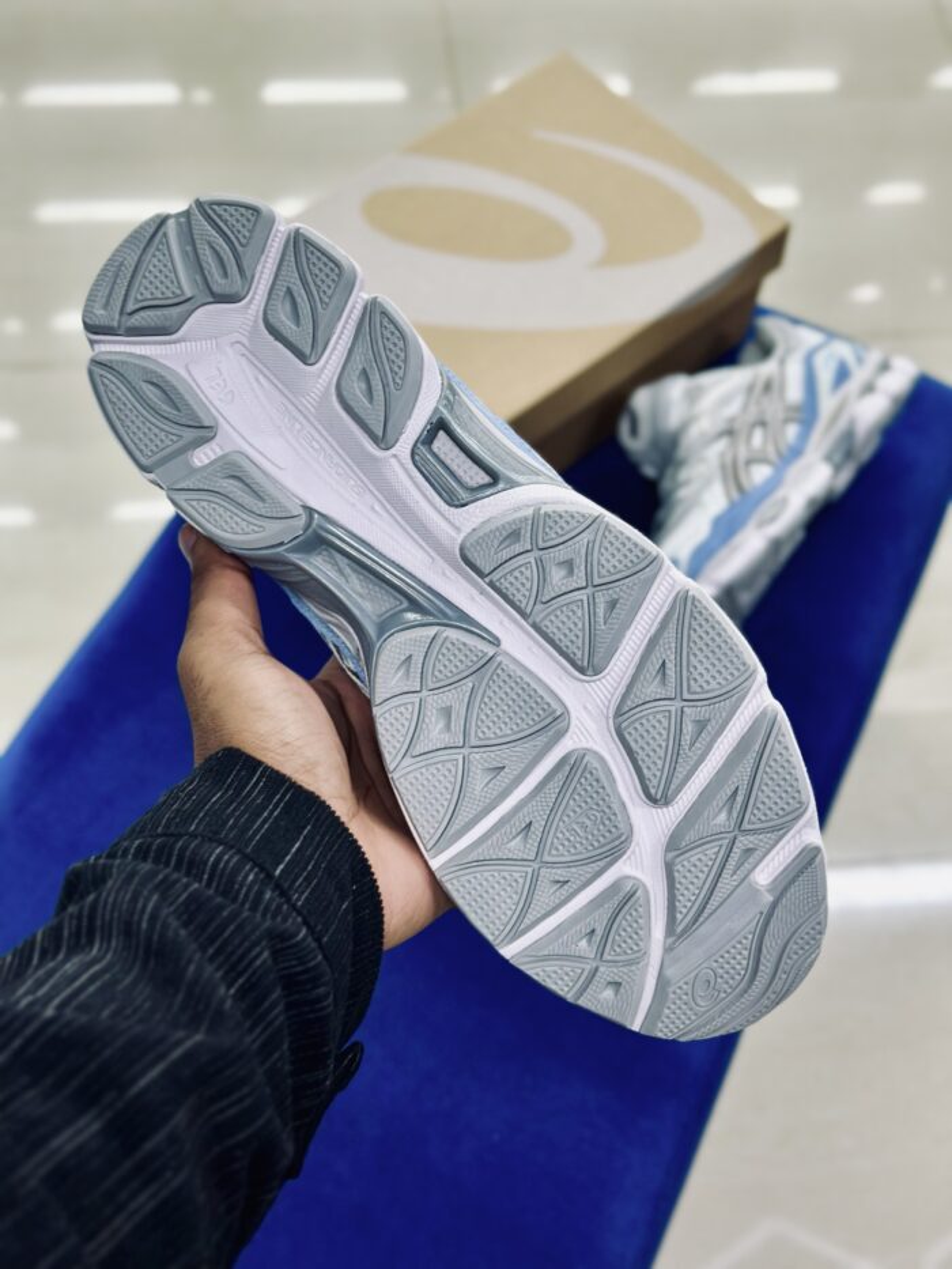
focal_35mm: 48
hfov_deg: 30.3
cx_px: 476
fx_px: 1760
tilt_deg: -57.6
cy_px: 634
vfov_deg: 39.7
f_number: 1.78
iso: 64
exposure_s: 1/100
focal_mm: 6.86
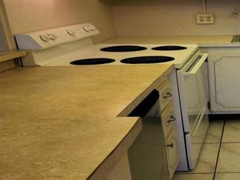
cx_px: 257
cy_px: 54
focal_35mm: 52
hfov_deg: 32.8
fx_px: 360
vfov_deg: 27.7
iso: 64
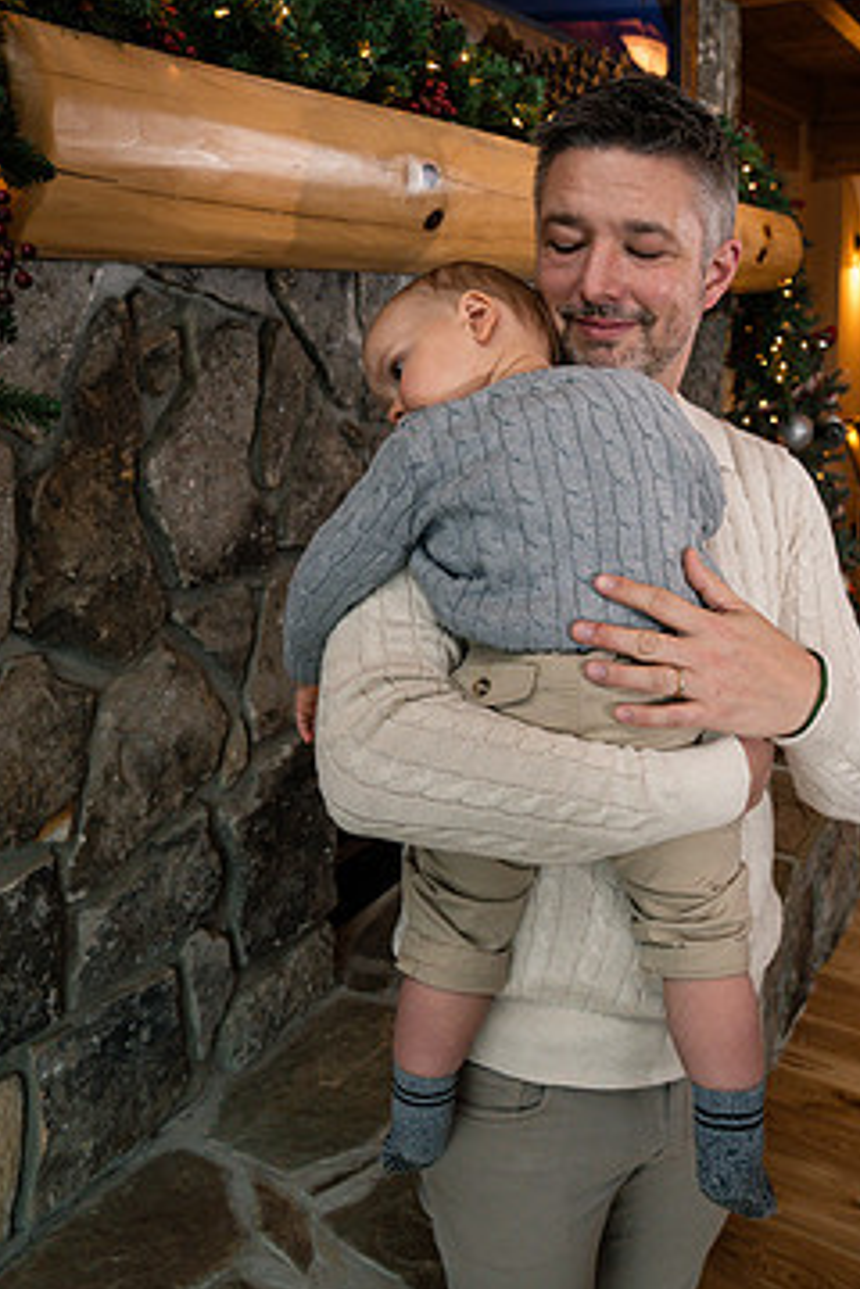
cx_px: 512
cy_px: 530
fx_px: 1075
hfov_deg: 43.4
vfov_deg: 61.5
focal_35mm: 30
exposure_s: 1/250
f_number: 4.5
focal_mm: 24
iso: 800
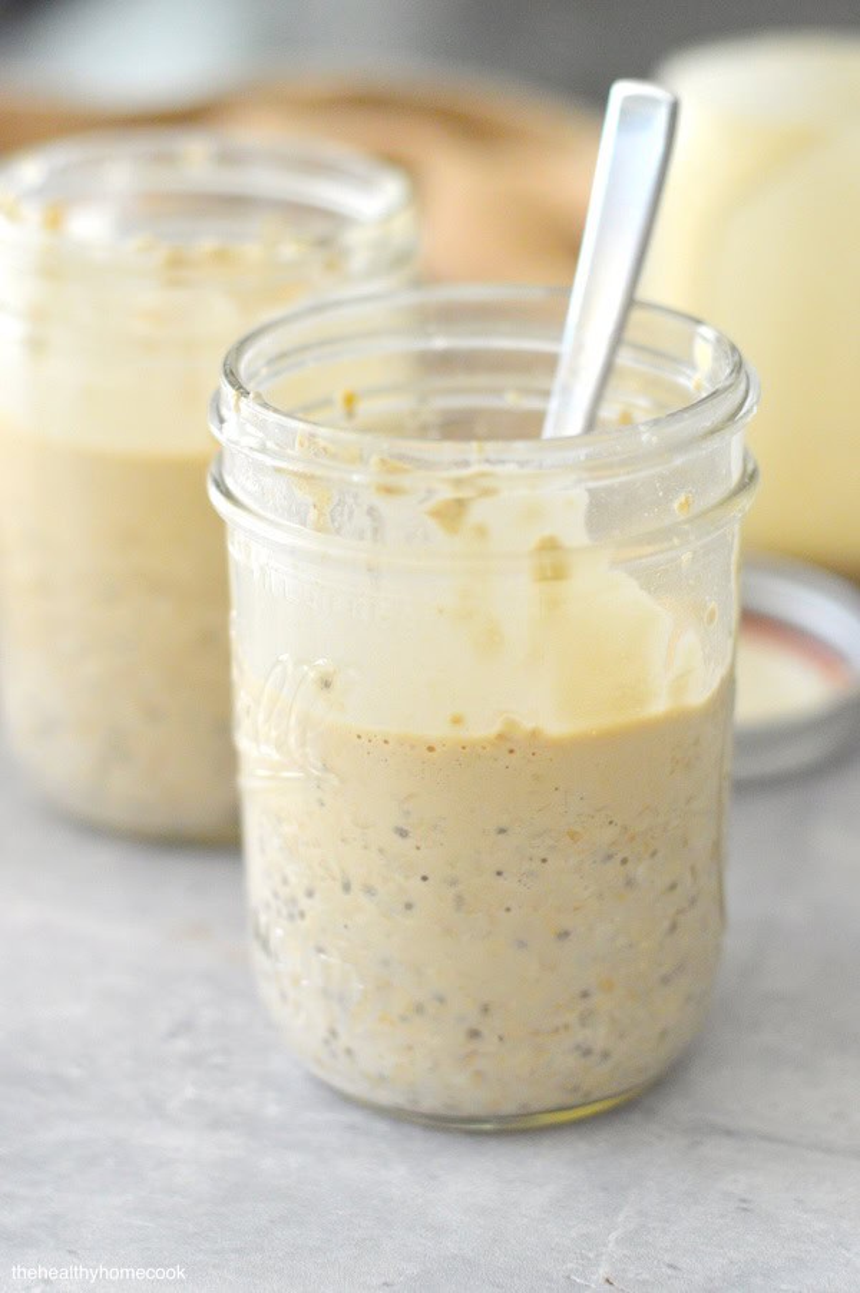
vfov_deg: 27.0
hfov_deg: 18.2
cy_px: 646
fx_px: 2691
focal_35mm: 75
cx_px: 430
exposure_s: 1/500
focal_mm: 50
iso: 1600
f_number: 2.8
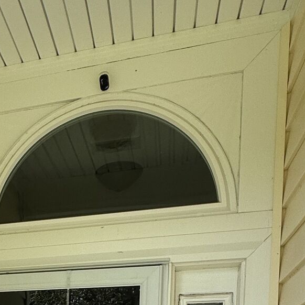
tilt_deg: -2.2
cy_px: 427
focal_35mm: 49
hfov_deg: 32.3
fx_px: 488
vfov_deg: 27.2
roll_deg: -1.1
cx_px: 9
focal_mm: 2.22
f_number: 2.2
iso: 50
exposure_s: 1/267
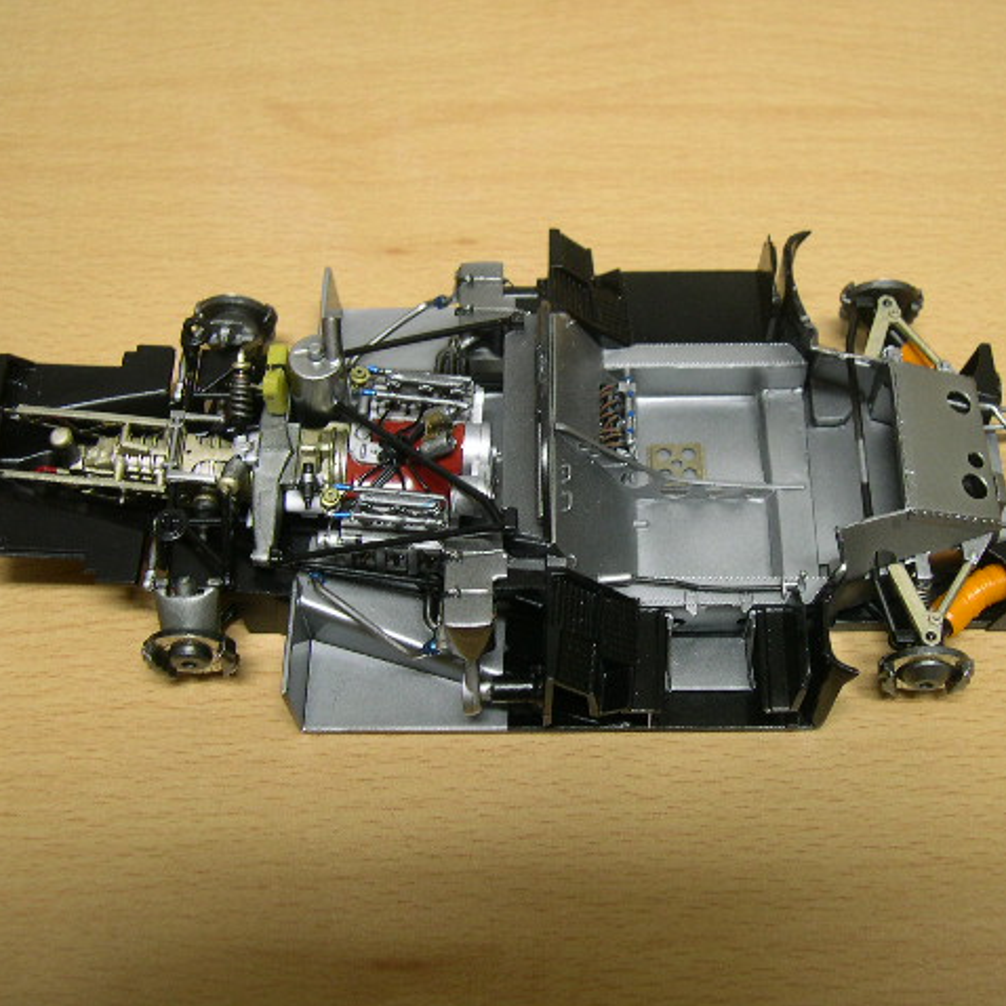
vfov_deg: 37.6
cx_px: 566
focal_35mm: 45
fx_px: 1480
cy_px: 503
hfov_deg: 37.5
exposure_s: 1/6.7
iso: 100
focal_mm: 8
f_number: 2.8
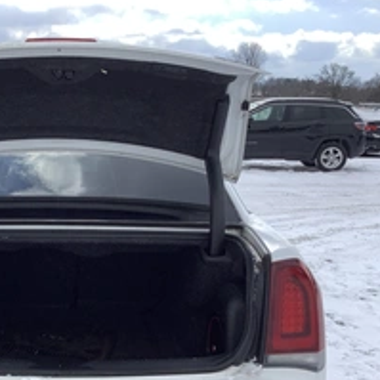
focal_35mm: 55
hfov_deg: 29.8
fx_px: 683
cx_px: 36
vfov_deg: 30.6
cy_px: 283
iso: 25
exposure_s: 1/1698
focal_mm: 3.3
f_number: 2.4
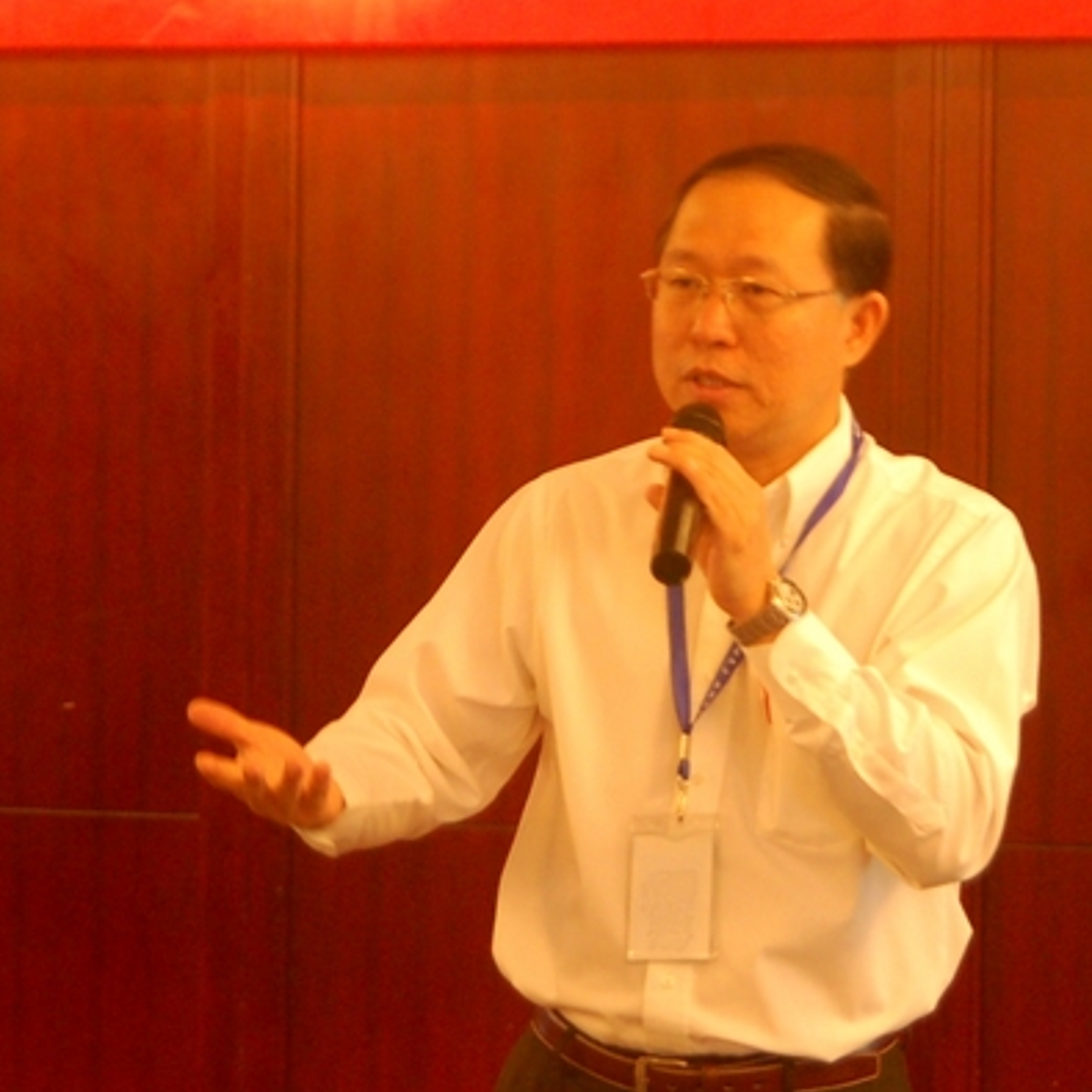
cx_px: 545
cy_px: 473
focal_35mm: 62
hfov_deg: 27.7
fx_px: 2213
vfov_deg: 27.7
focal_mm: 32
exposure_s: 1/20
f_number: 2.8
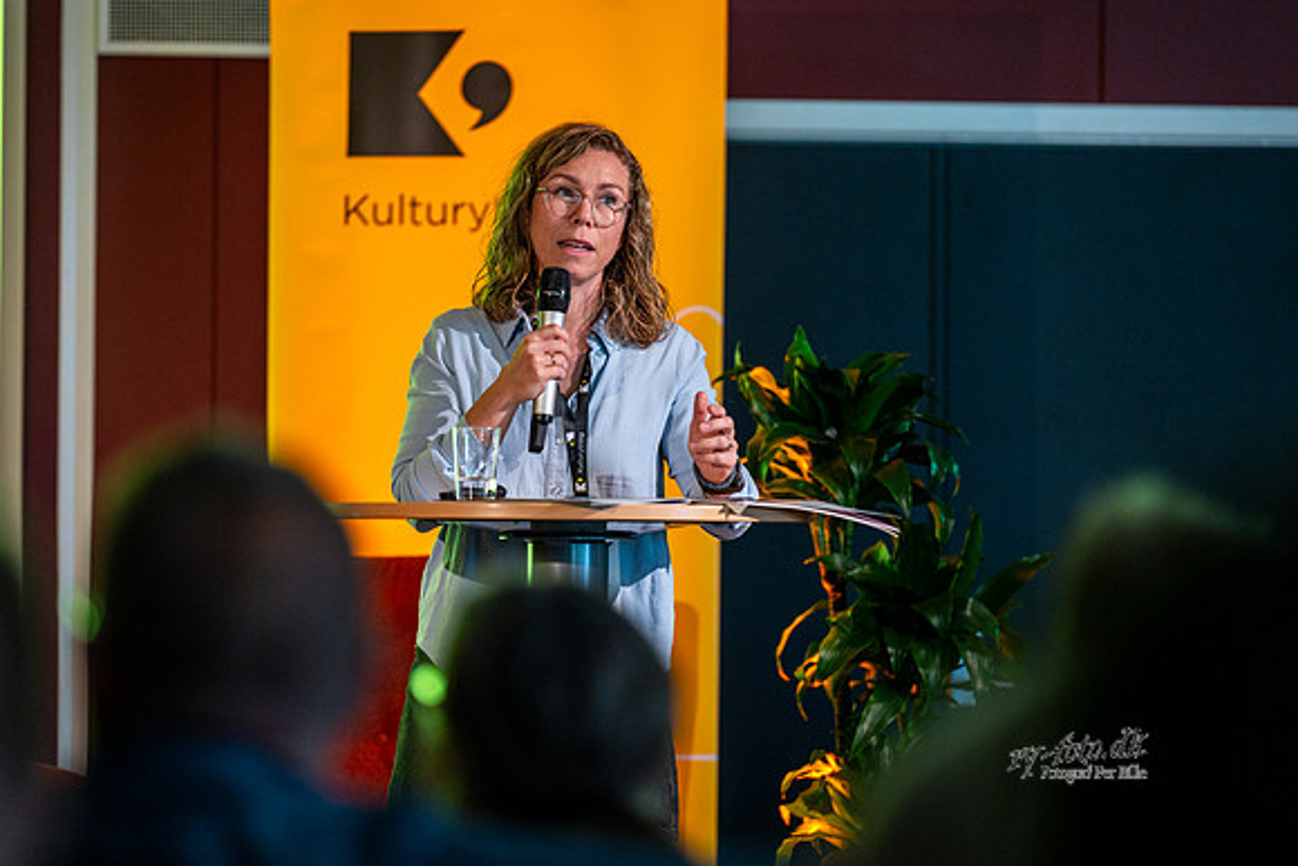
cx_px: 649
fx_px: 6364
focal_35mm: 176
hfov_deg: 11.6
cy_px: 433
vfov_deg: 7.8
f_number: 2.8
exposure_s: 1/200
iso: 1600
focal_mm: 170
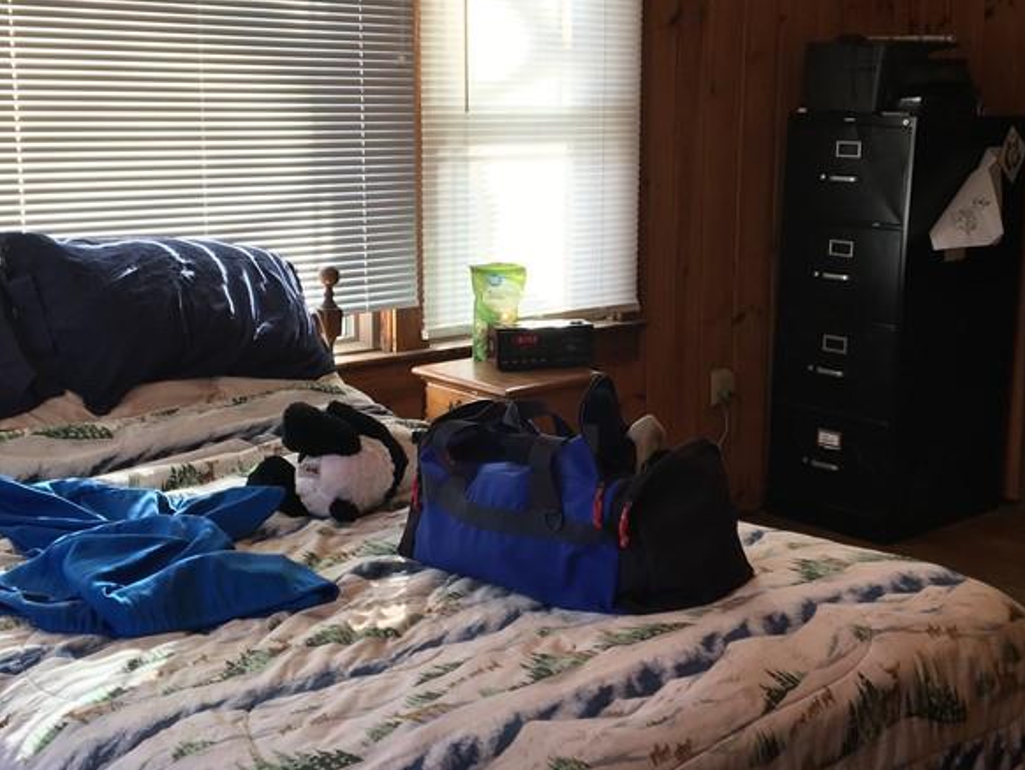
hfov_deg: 37.5
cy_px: 361
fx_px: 1511
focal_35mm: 51
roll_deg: -0.5
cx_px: 534
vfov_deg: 28.6
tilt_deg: -10.1
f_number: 2.2
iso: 25
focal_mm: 4.15
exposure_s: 1/40
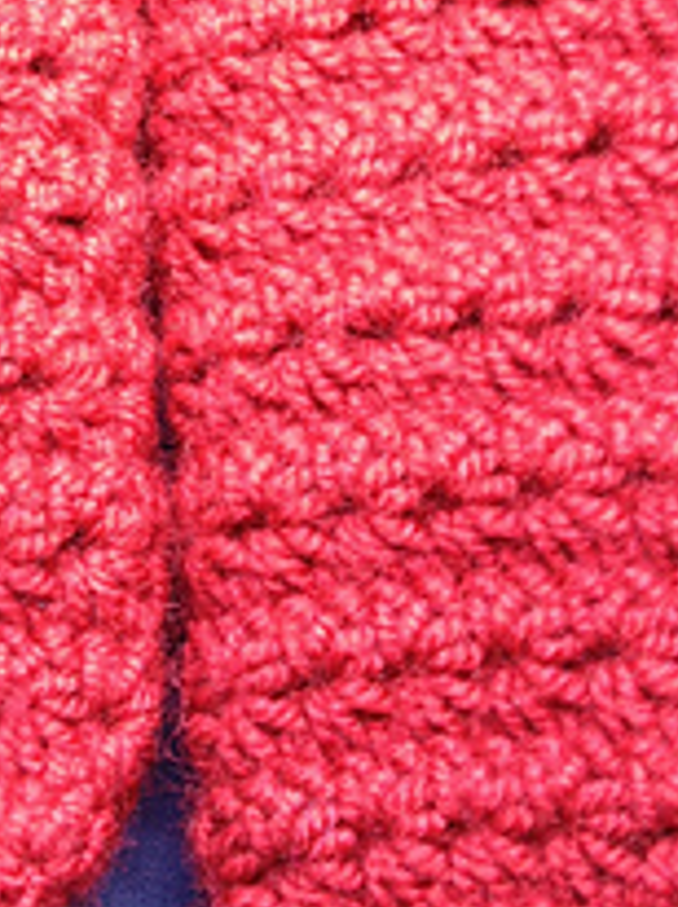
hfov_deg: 17.2
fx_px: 2224
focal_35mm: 85
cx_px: 108
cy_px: 31
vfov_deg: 22.3
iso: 50
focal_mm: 4.28
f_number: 2.4
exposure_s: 1/20
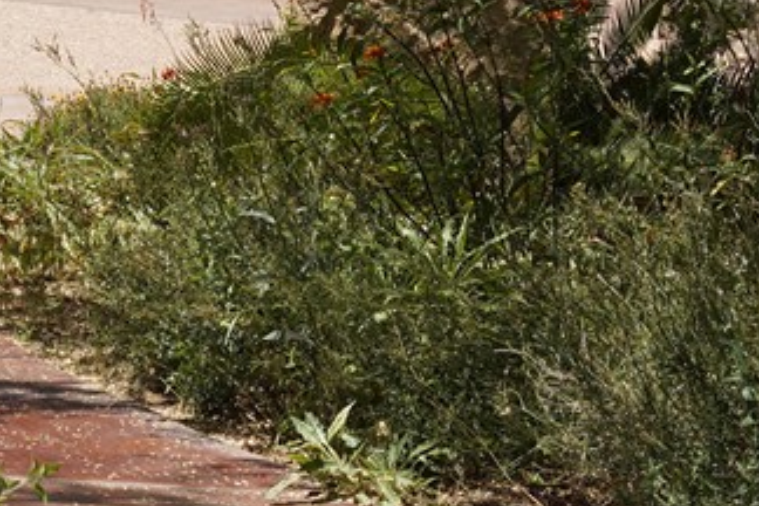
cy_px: -555
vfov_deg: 5.6
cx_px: -105
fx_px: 5081
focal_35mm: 241
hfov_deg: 8.5
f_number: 13
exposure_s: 1/100
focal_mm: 39
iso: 100
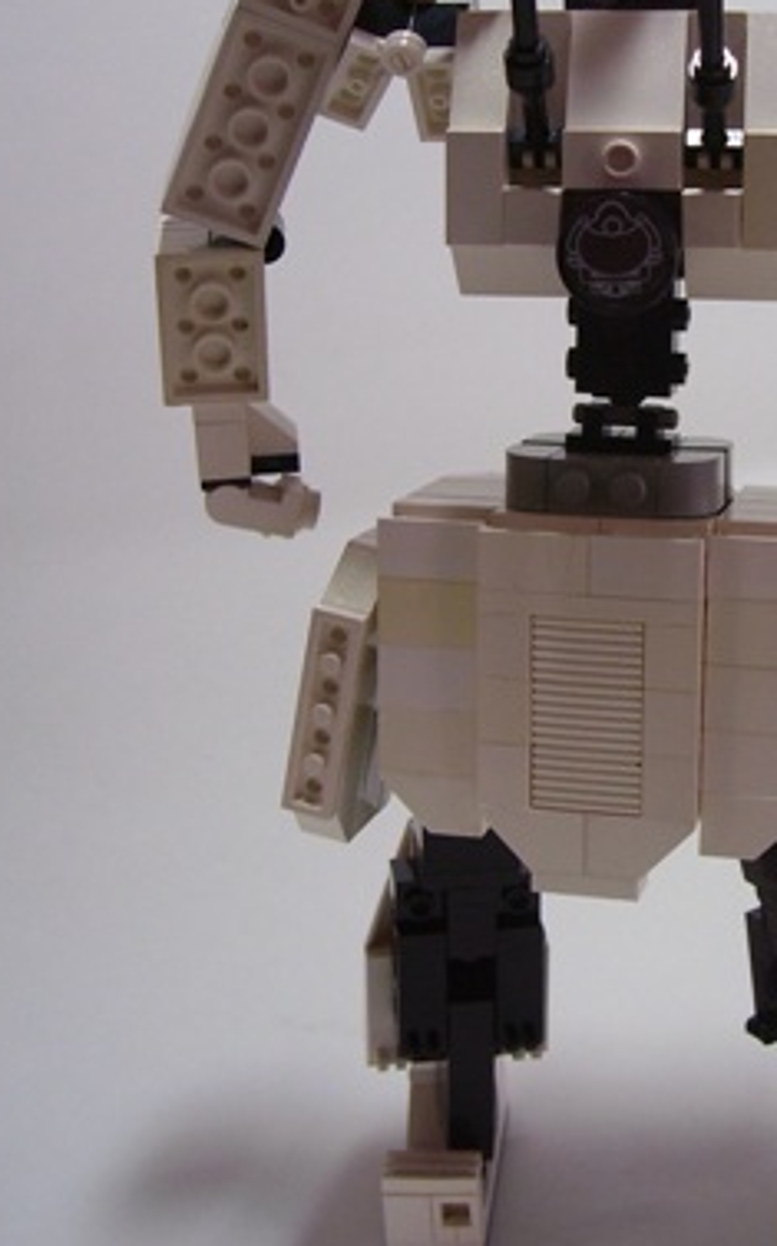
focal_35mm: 51
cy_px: 494
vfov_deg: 39.4
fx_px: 1731
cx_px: 618
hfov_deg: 24.9
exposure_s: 1/30
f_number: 2.7
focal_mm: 5.6
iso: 100
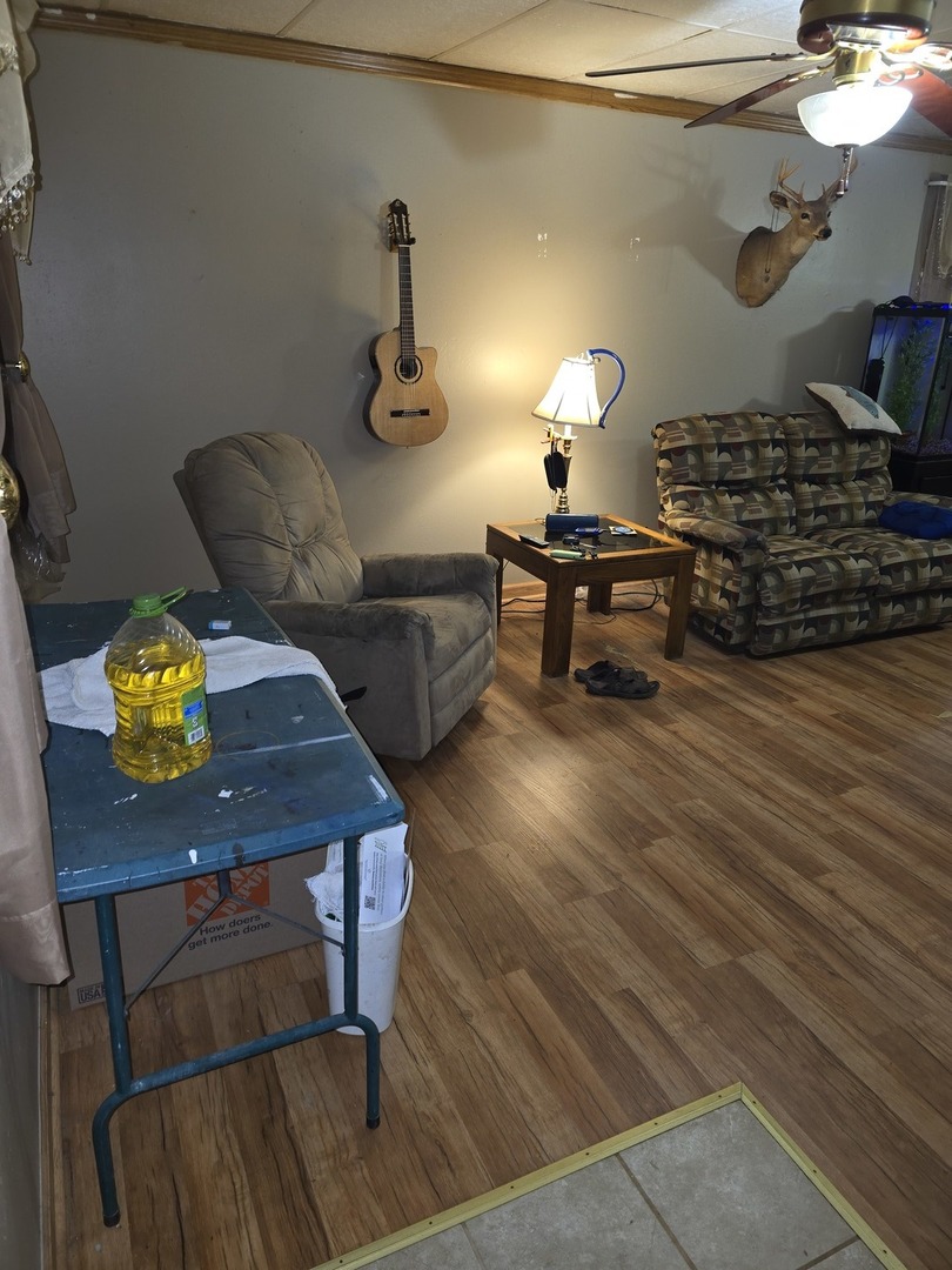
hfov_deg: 58.9
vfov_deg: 73.9
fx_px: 843
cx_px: 476
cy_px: 635
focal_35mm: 23
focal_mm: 6.3
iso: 125
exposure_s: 1/12
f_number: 1.7
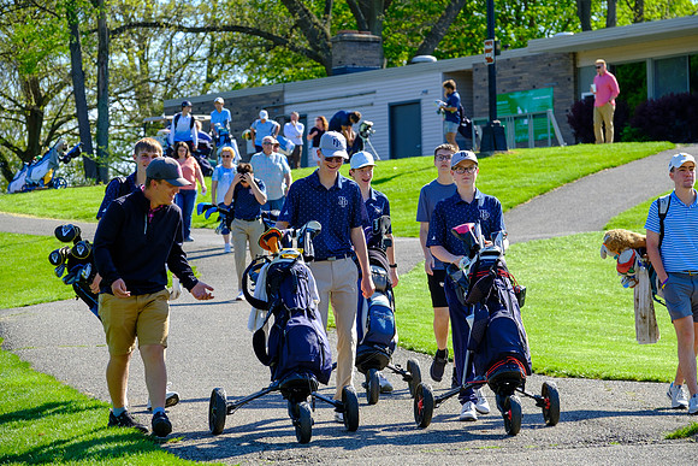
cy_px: 233
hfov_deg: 12.9
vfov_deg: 8.6
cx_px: 349
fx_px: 3083
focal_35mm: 159
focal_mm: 106
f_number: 5.6
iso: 250
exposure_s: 1/300
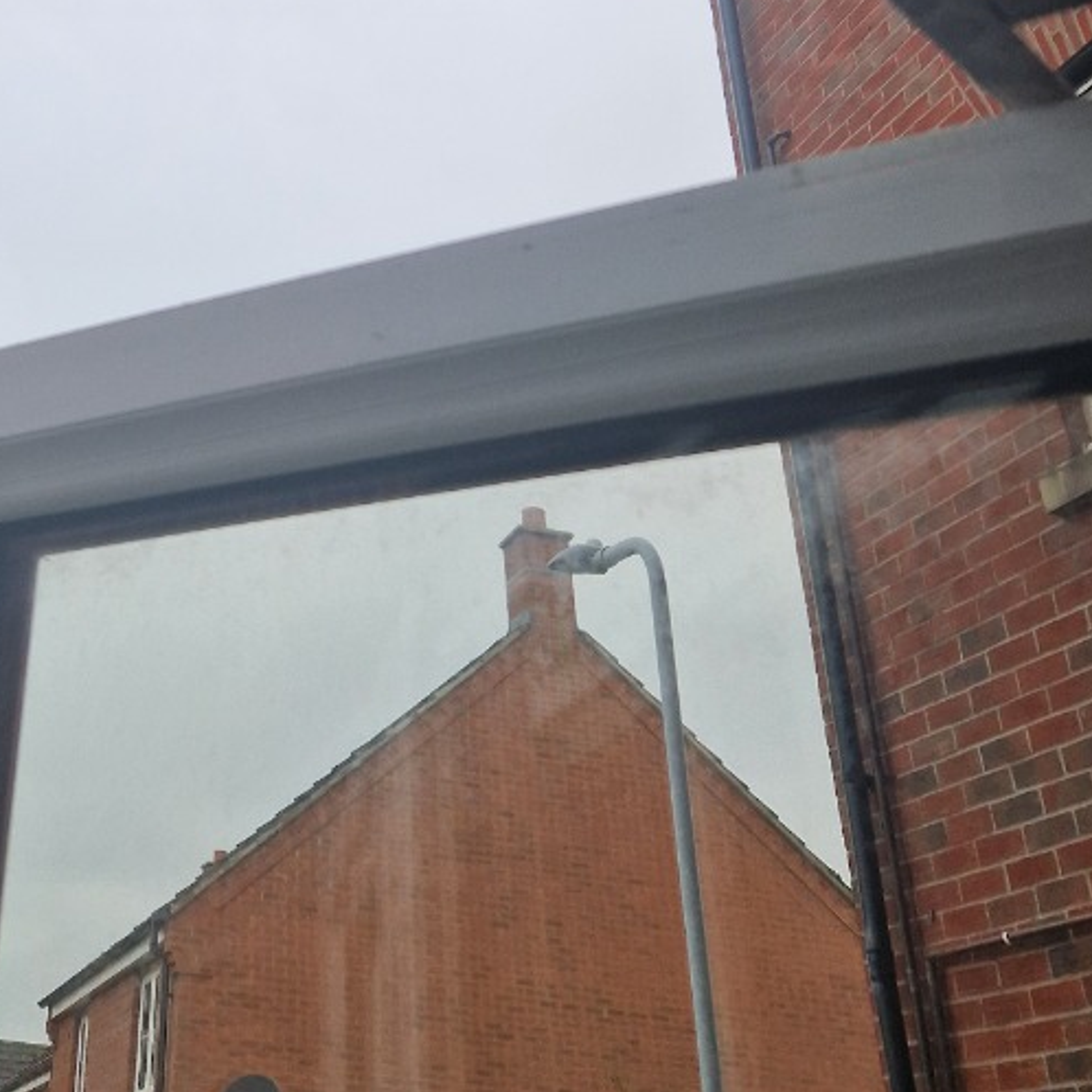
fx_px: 1749
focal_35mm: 49
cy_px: 7
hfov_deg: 33.1
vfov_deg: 32.0
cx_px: 129
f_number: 1.8
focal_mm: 5.4
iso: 50
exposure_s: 1/1040
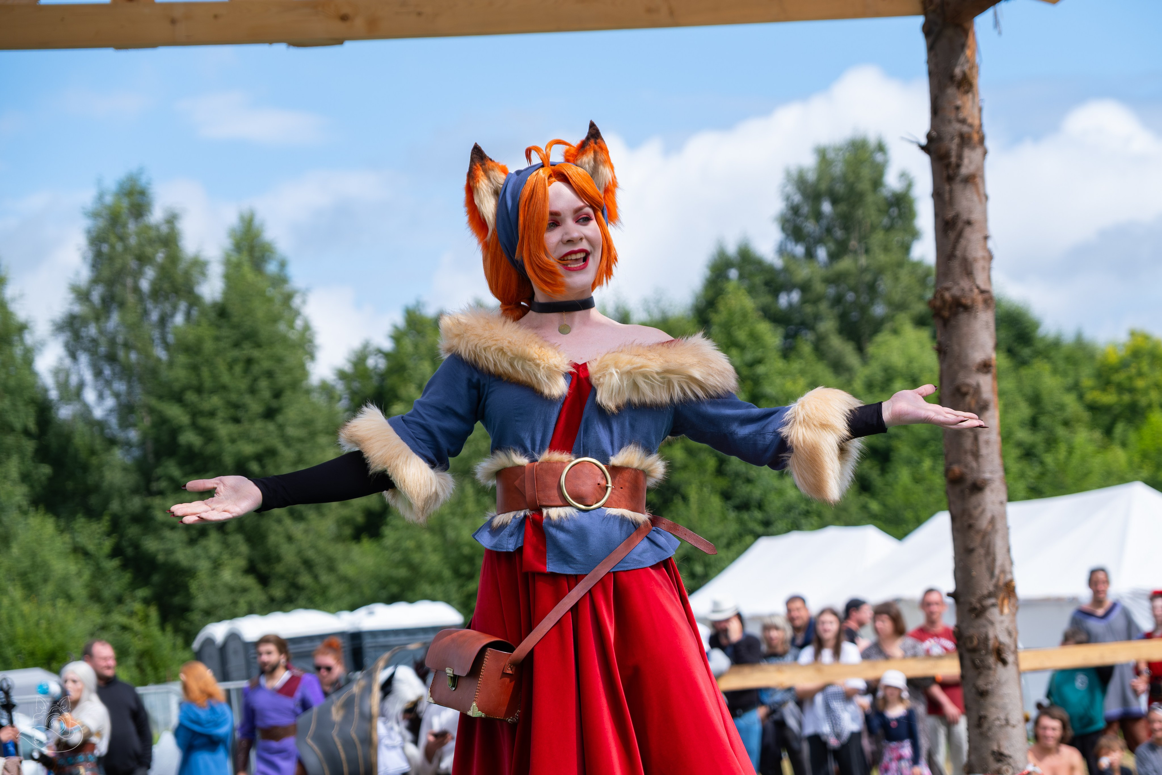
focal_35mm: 92
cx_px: 641
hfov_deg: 22.2
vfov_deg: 14.9
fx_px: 2954
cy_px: 426
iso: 200
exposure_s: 1/2500
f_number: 3.2
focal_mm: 55
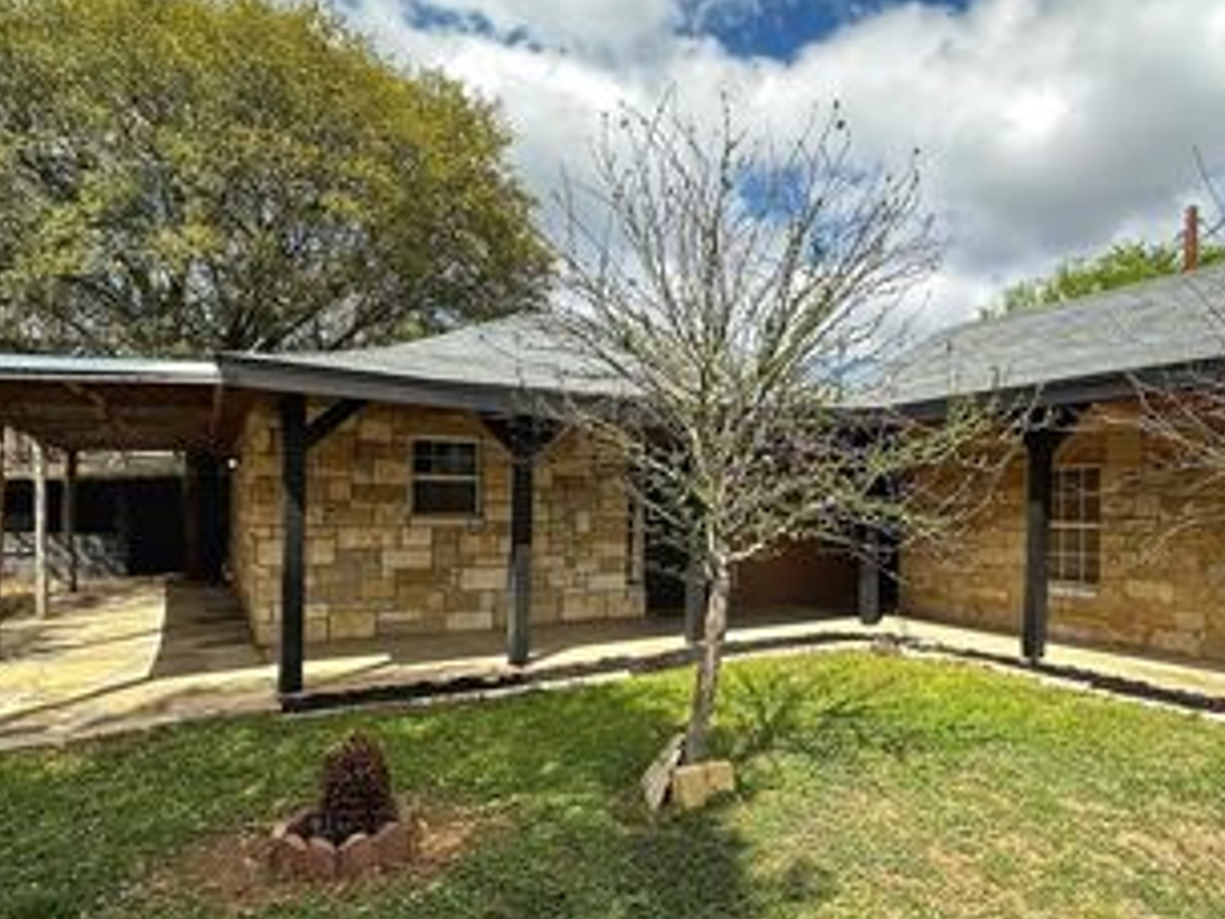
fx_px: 814
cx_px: 729
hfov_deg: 73.2
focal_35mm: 23
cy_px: 514
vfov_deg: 58.7
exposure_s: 1/1770
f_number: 2.2
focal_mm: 2.22
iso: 40
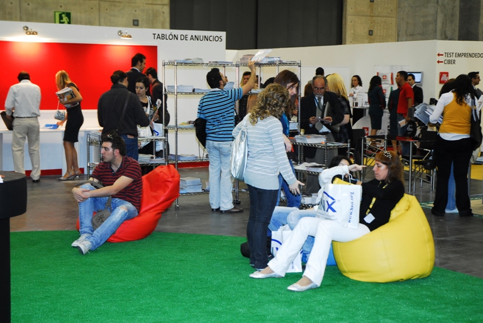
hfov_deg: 30.5
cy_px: 162
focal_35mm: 66
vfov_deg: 20.7
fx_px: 886
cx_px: 242
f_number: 4.2
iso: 400
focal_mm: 44
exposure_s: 1/40
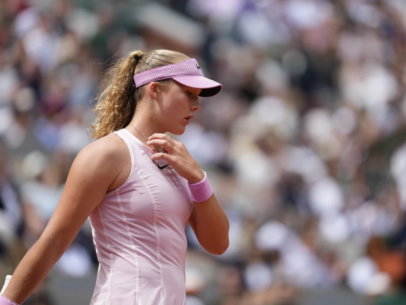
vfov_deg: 4.6
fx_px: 3823
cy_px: 153
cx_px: 214
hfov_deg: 6.1
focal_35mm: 326
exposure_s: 1/2000
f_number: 2.8
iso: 320
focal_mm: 300
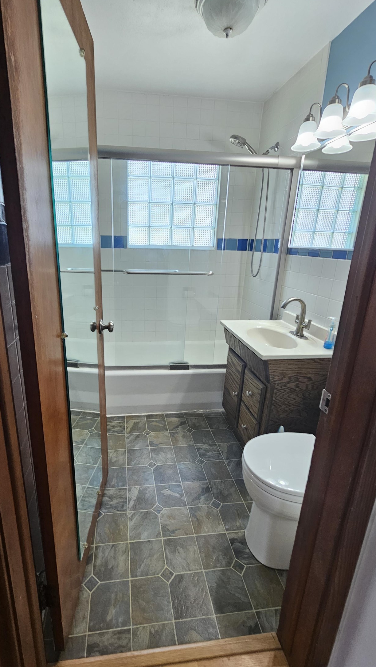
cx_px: 156
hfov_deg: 70.0
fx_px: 266
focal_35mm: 15
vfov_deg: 102.9
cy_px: 320
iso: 125
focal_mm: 2.2
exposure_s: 1/60
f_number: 2.2
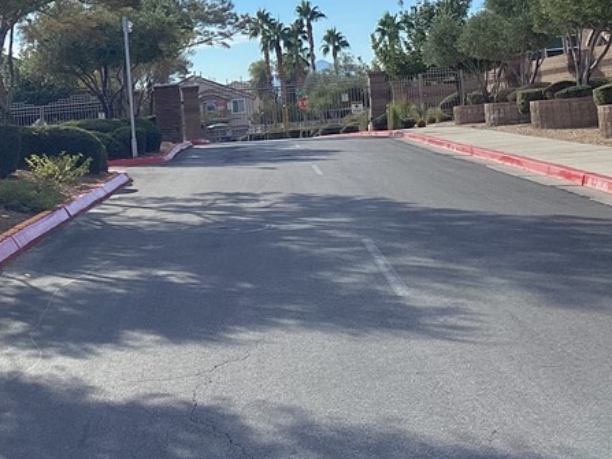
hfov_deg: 27.1
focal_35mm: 71
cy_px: 16
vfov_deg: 20.2
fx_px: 1255
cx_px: 163
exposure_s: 1/1812
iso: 25
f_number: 2.4
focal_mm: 3.3
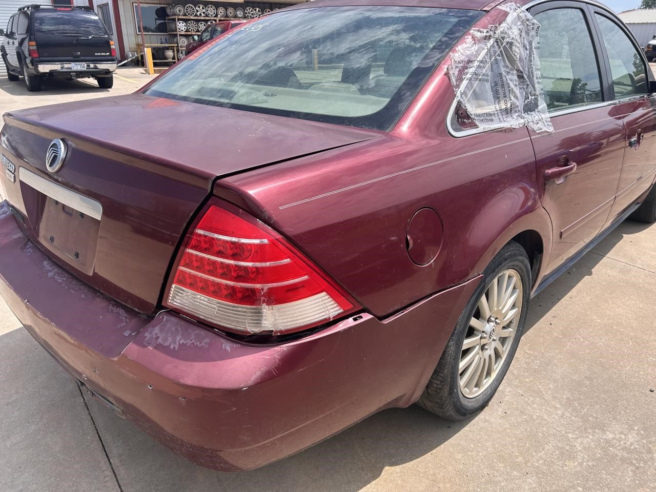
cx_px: 328
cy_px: 246
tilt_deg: -22.0
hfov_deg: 67.3
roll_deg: +0.2
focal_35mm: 26
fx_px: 493
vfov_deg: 53.1
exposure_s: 1/2695
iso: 50
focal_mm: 5.7
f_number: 1.5
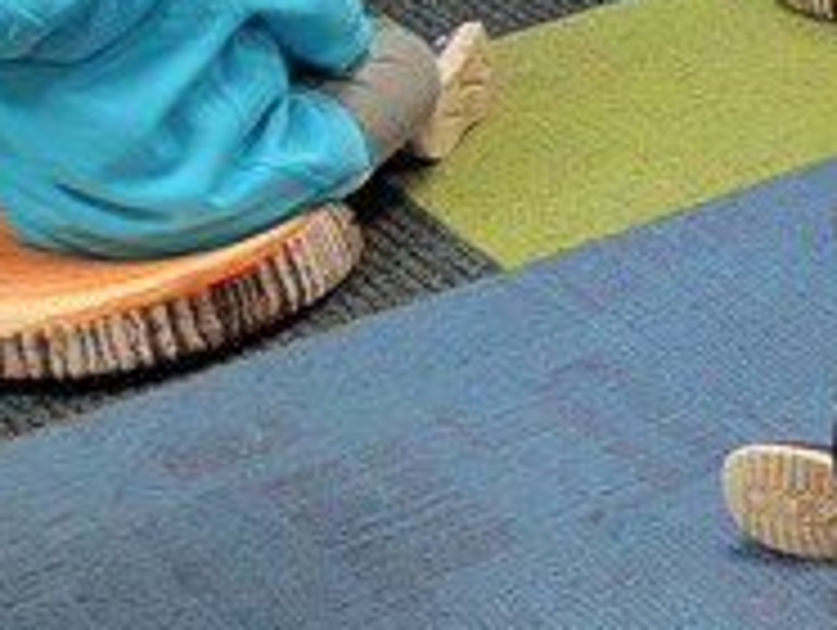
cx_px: 1710
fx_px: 3462
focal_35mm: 143
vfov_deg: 10.4
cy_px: 153
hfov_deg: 12.1
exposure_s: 1/40
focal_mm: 5.4
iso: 160
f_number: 1.8
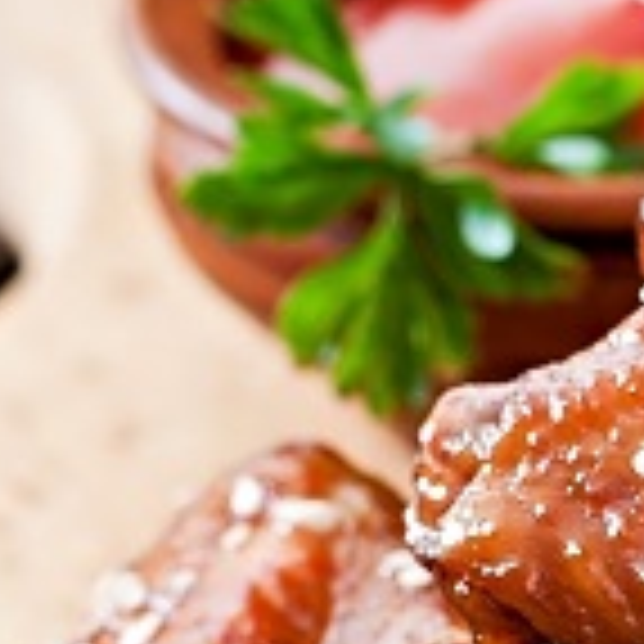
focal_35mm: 355
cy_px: 646
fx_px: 7472
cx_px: 1135
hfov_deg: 4.9
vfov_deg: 4.9
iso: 100
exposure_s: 1/200
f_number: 5
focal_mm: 50
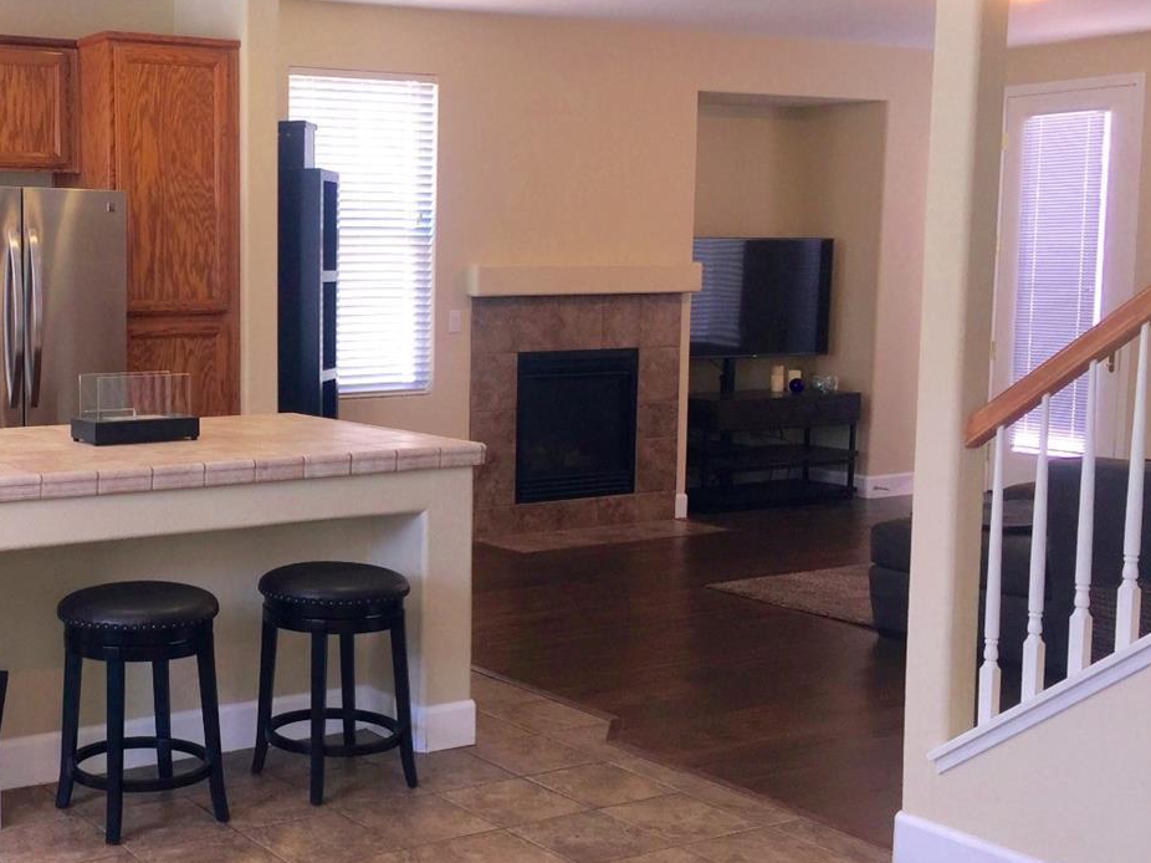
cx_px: 230
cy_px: 433
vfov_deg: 30.9
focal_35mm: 47
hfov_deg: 38.9
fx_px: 1562
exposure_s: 1/33
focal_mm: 4.15
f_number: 2.2
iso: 32
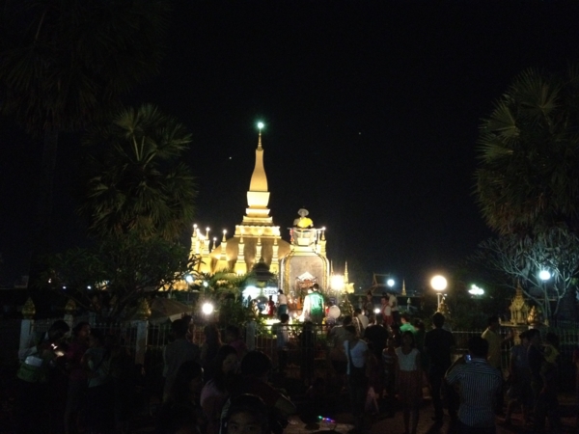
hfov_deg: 52.6
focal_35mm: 35
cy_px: 217
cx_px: 290
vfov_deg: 40.7
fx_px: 585
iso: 800
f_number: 2.4
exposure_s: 1/15
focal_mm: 4.28
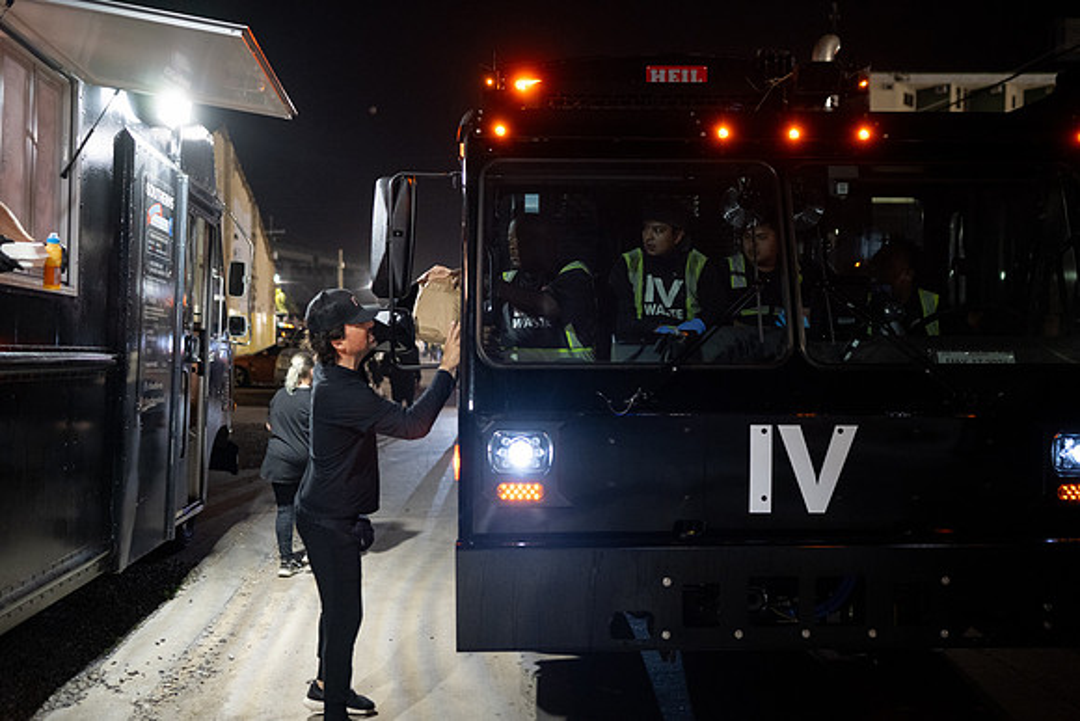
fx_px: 1050
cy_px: 360
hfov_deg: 54.4
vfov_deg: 37.9
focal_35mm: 35
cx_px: 540
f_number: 2
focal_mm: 35
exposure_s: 1/250
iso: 1600
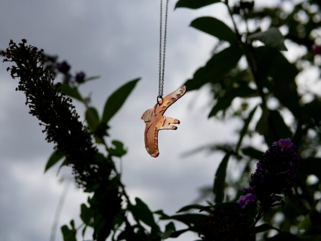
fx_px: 464
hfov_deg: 38.2
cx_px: 160
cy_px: 120
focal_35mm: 50
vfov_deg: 29.1
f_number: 4.5
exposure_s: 1/1300
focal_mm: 25
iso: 200
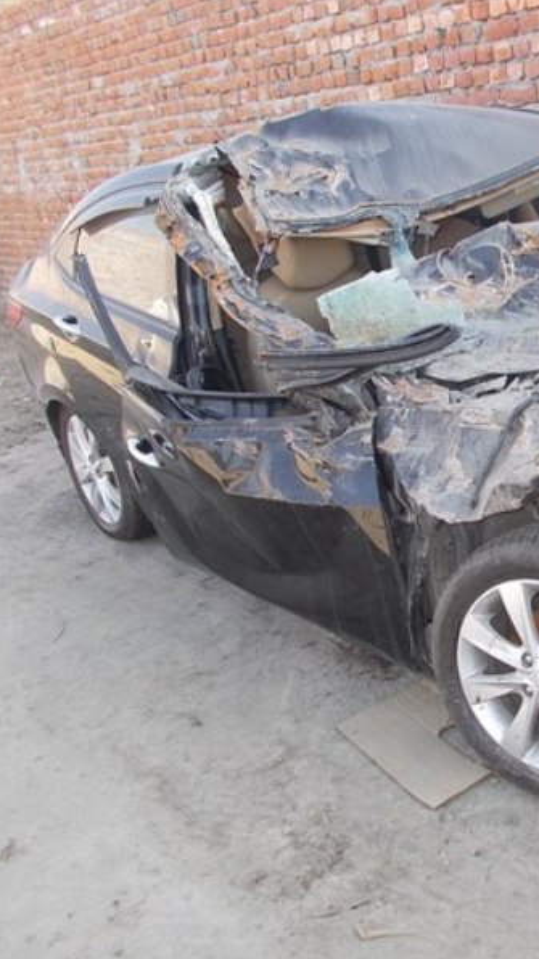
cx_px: 578
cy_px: 480
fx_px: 966
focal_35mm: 38
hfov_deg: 28.6
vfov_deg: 52.8
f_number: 3.2
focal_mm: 4.6
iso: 80
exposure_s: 1/100
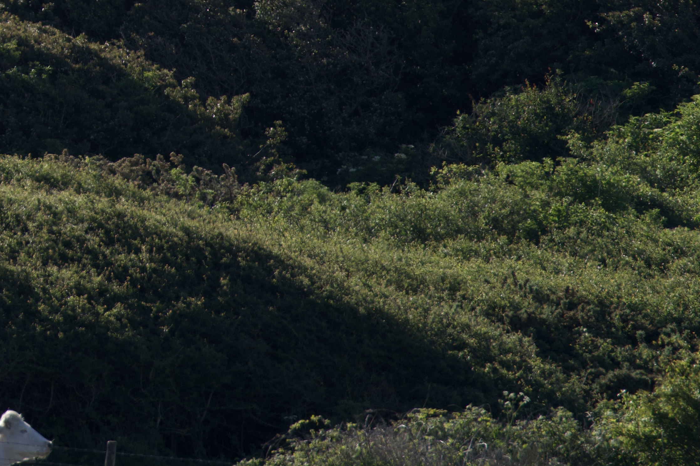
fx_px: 20668
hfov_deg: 1.9
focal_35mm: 1063
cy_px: -312
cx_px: -680
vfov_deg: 1.3
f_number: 7.1
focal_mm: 249
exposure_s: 1/320
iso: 100
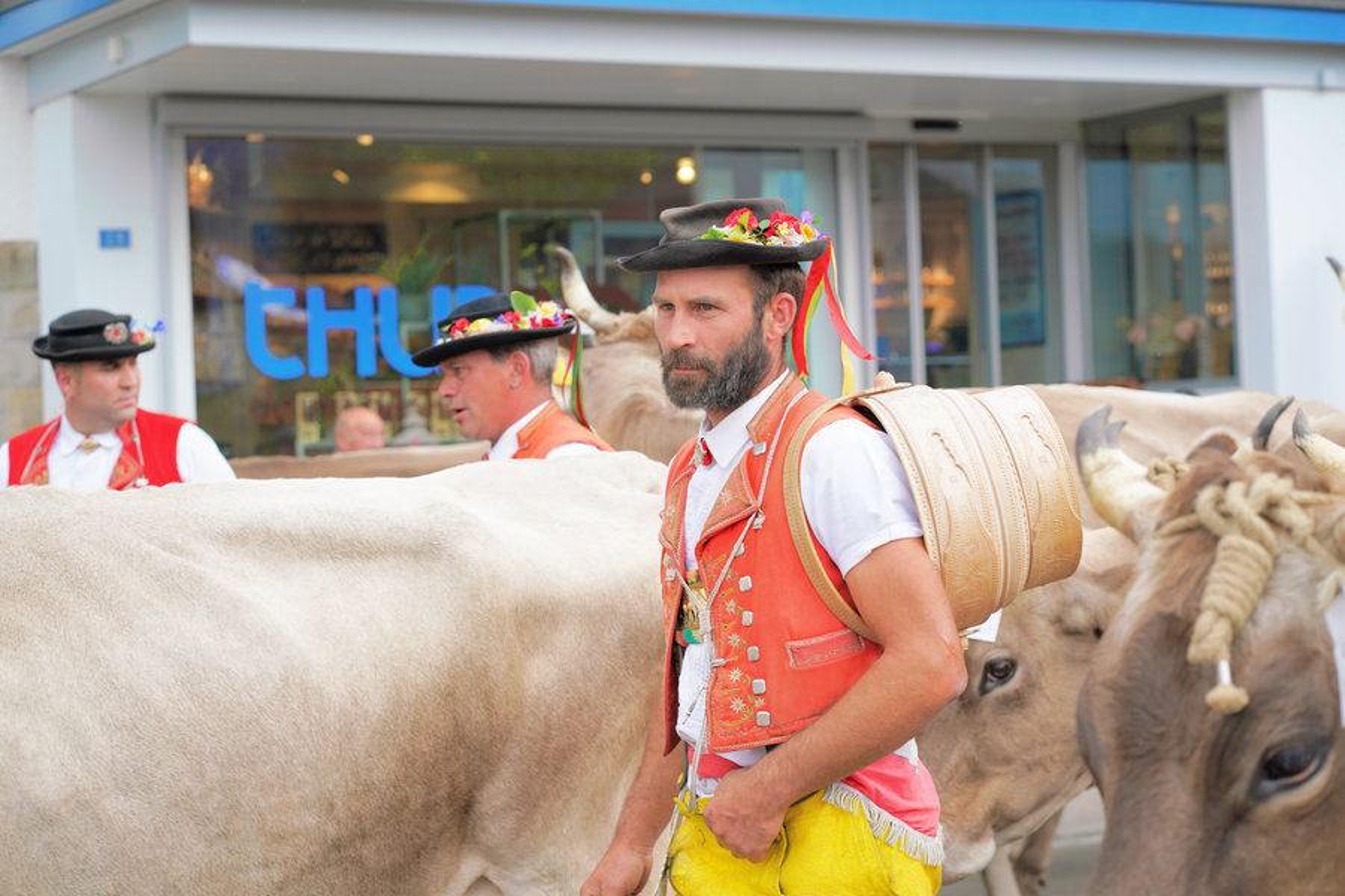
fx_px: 3175
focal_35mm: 85
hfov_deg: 23.9
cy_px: 448
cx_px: 672
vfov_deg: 16.1
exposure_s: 1/640
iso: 400
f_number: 5.6
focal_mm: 85
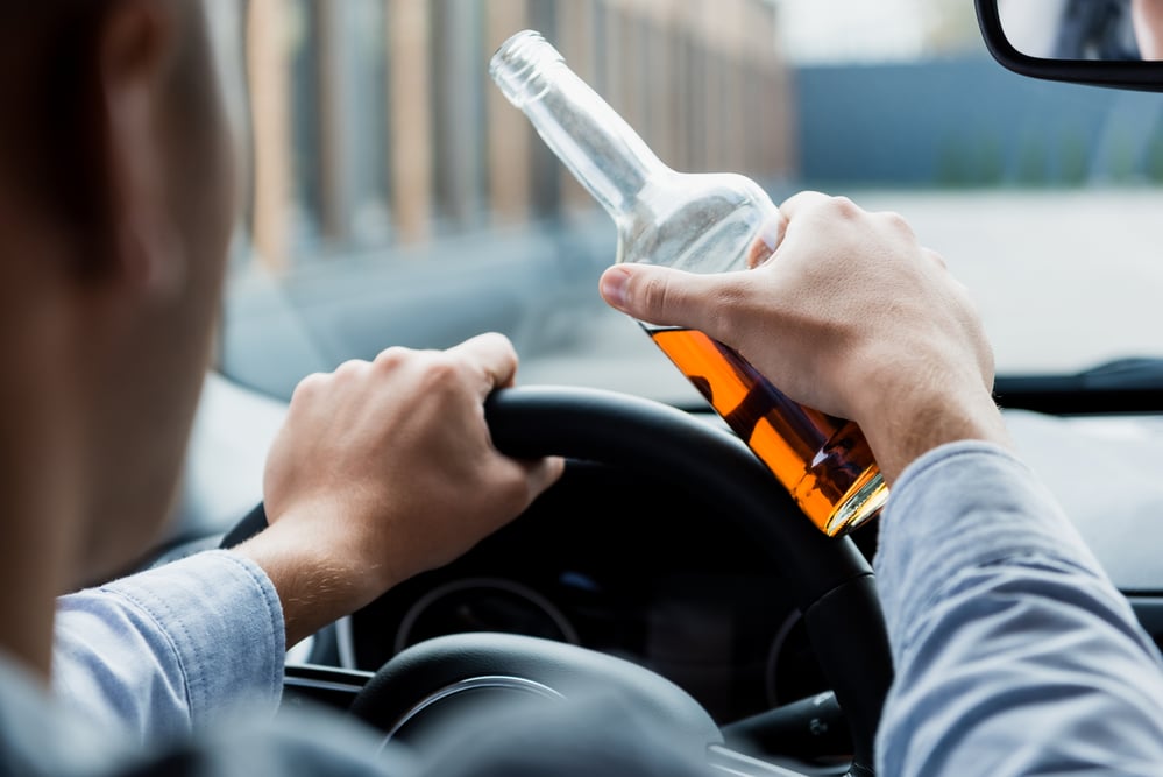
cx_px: 582
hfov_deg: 28.8
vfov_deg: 19.5
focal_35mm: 70
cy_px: 388
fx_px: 2262
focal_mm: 70
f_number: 4
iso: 125
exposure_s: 1/250
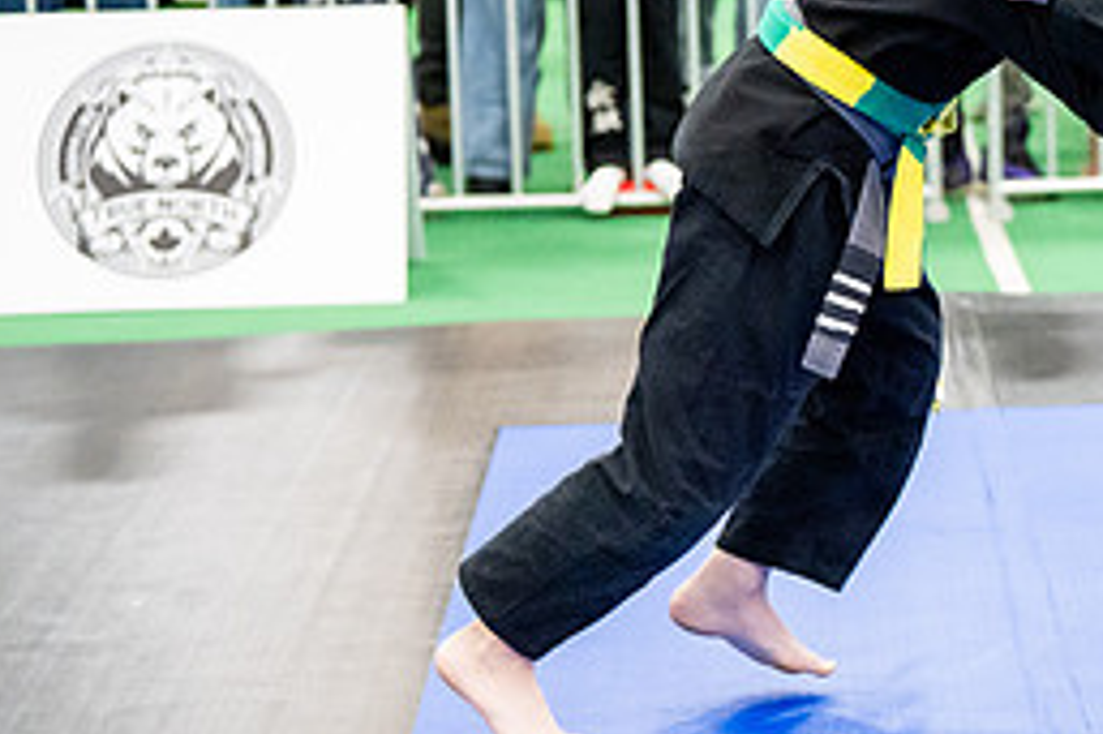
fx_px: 4838
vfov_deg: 8.7
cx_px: 1227
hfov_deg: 12.8
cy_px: 264
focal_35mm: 158
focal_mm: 70
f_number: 2.8
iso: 6400
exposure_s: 1/500
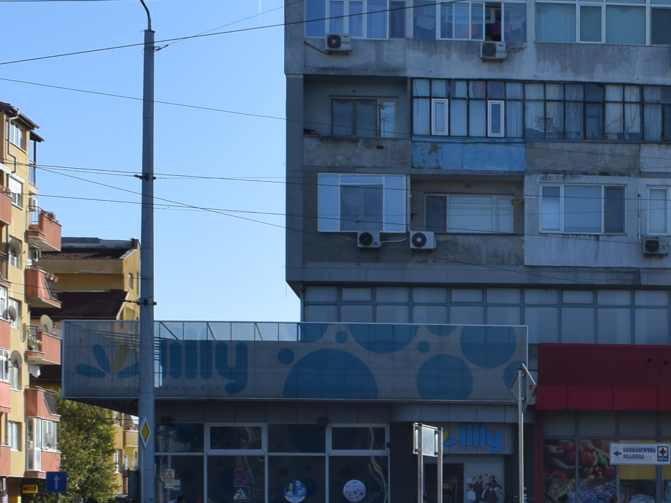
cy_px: 532
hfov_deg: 21.5
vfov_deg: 16.5
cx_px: 718
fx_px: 1686
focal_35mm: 87
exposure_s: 1/400
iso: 200
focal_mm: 18
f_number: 10
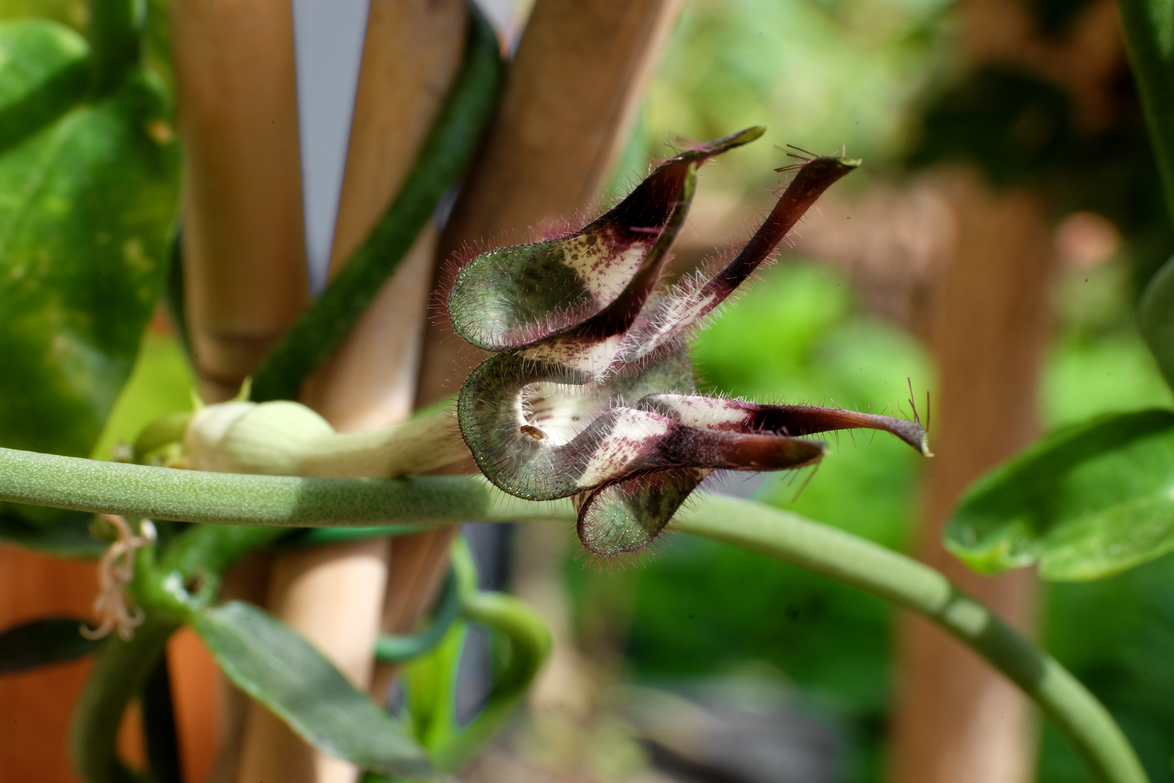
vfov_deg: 18.2
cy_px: 392
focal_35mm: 75
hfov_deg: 27.0
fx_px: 2446
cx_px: 587
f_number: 16
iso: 640
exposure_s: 1/80
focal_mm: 50
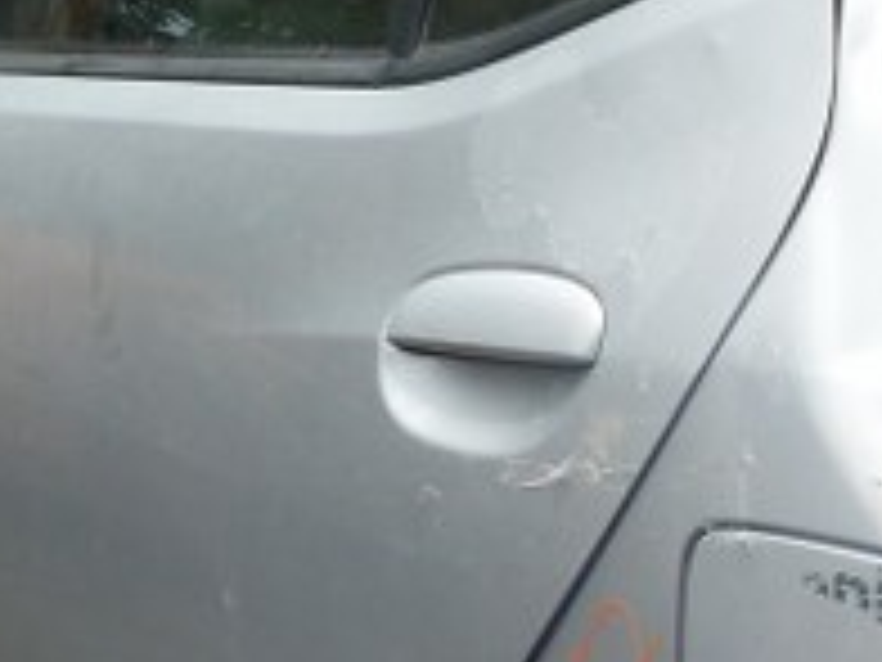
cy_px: 473
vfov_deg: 14.5
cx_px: 770
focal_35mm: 102
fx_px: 2599
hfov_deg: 19.0
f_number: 4.5
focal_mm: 4.5
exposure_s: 1/200
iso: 80
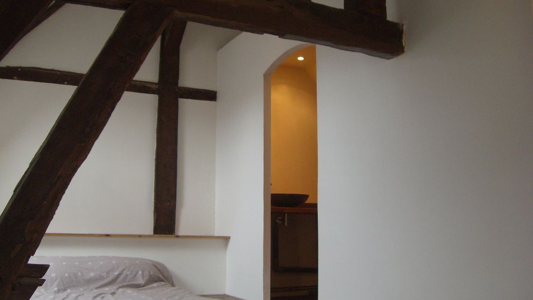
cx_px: 264
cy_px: 156
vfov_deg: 28.3
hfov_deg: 48.4
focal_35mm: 42
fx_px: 593
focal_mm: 6.2
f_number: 2.7
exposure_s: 1/100
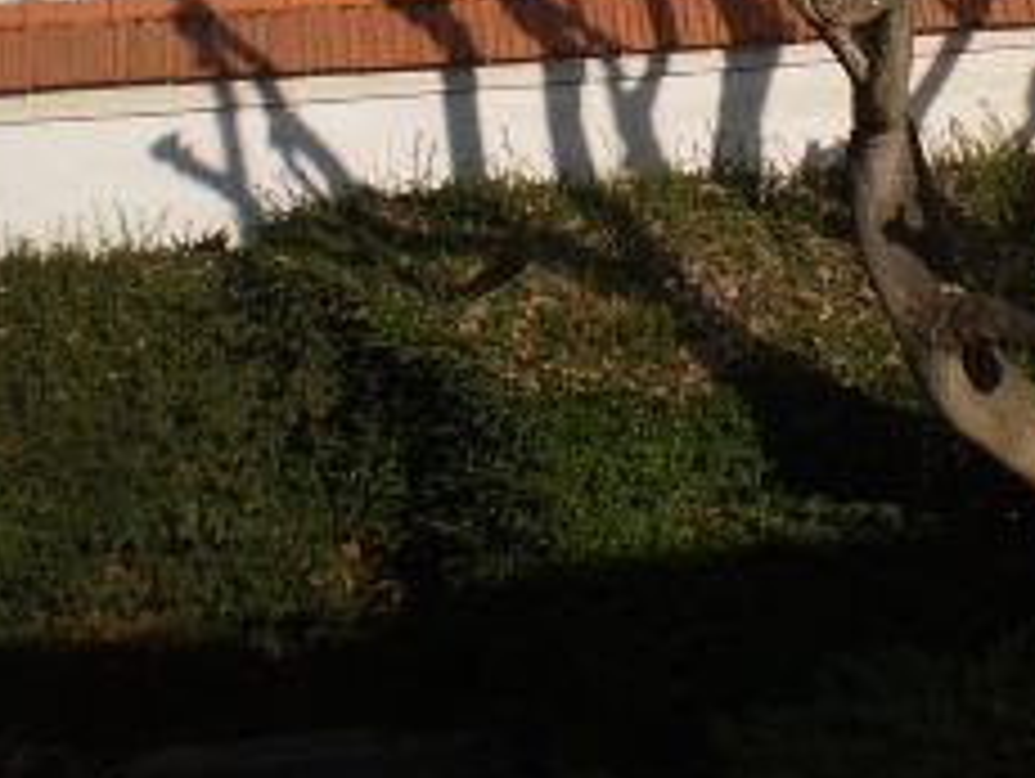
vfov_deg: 14.4
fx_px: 2993
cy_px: -139
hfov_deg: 19.1
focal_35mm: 100
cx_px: 1030
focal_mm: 6.3
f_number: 4.6
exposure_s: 1/1000
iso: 64
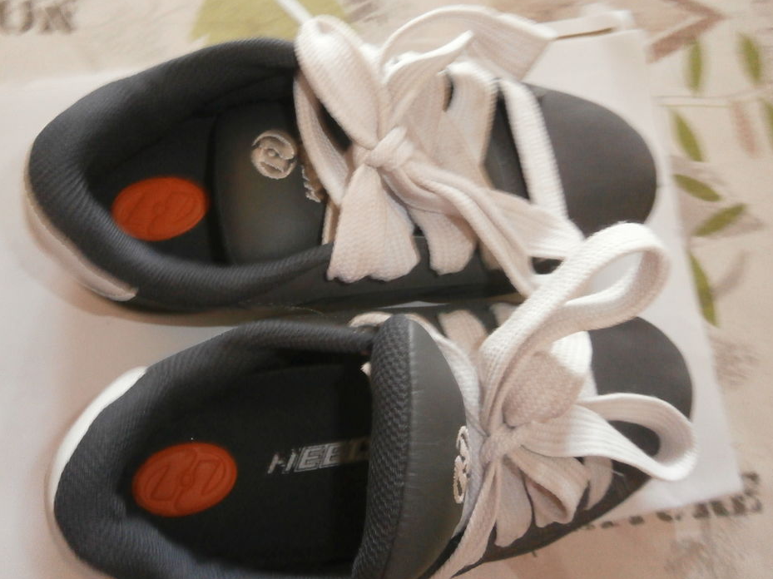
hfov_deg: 63.5
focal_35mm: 28
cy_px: 282
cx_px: 374
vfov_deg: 49.7
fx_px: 625
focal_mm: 4.7
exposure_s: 1/30
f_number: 2.8
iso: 500
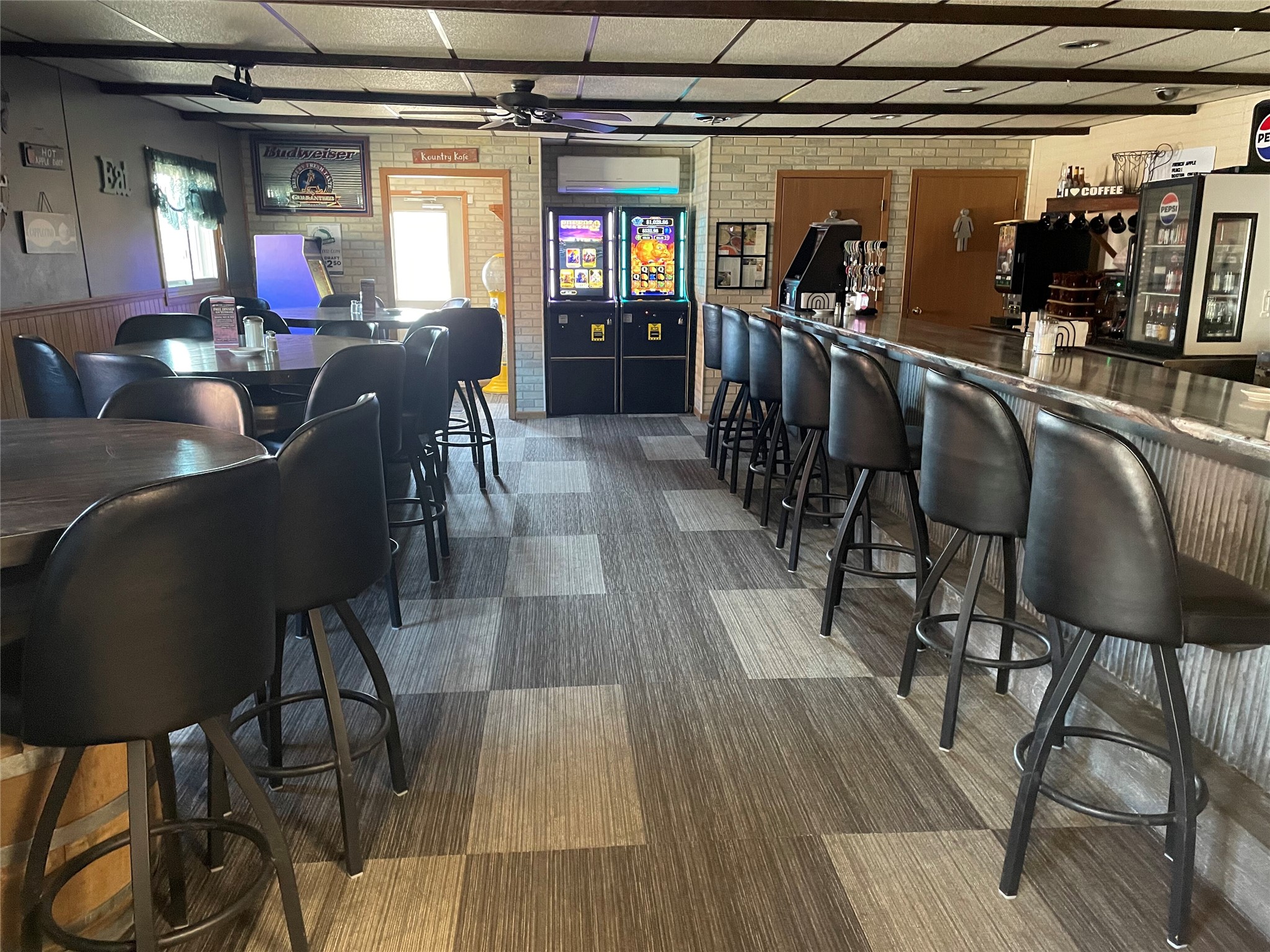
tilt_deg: -13.6
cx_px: 635
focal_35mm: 26
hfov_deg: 67.3
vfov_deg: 53.1
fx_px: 954
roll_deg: +0.4
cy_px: 476
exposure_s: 1/37
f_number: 1.6
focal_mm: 4.2
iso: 640
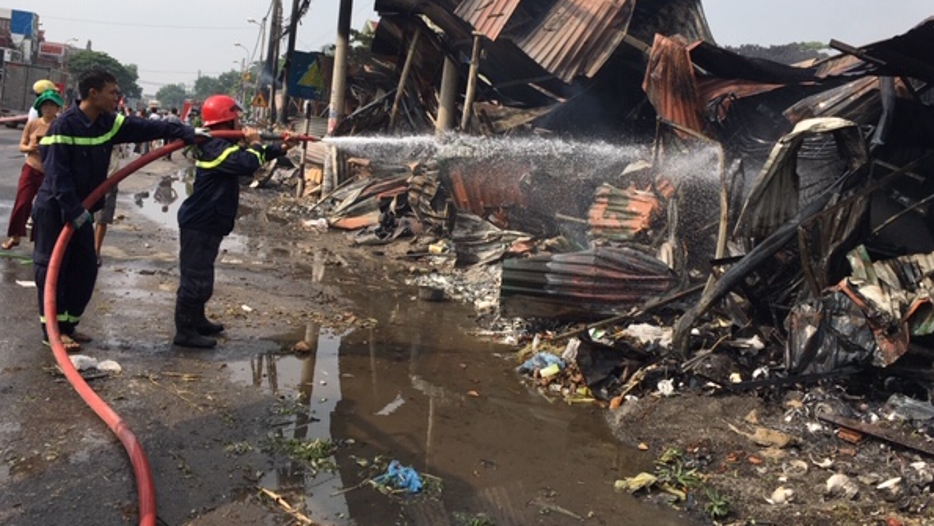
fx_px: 842
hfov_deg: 58.0
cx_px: 455
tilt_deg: -4.4
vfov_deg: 34.6
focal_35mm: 34
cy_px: 209
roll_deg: -6.9
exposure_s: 1/1832
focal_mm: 4.15
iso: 25
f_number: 2.2
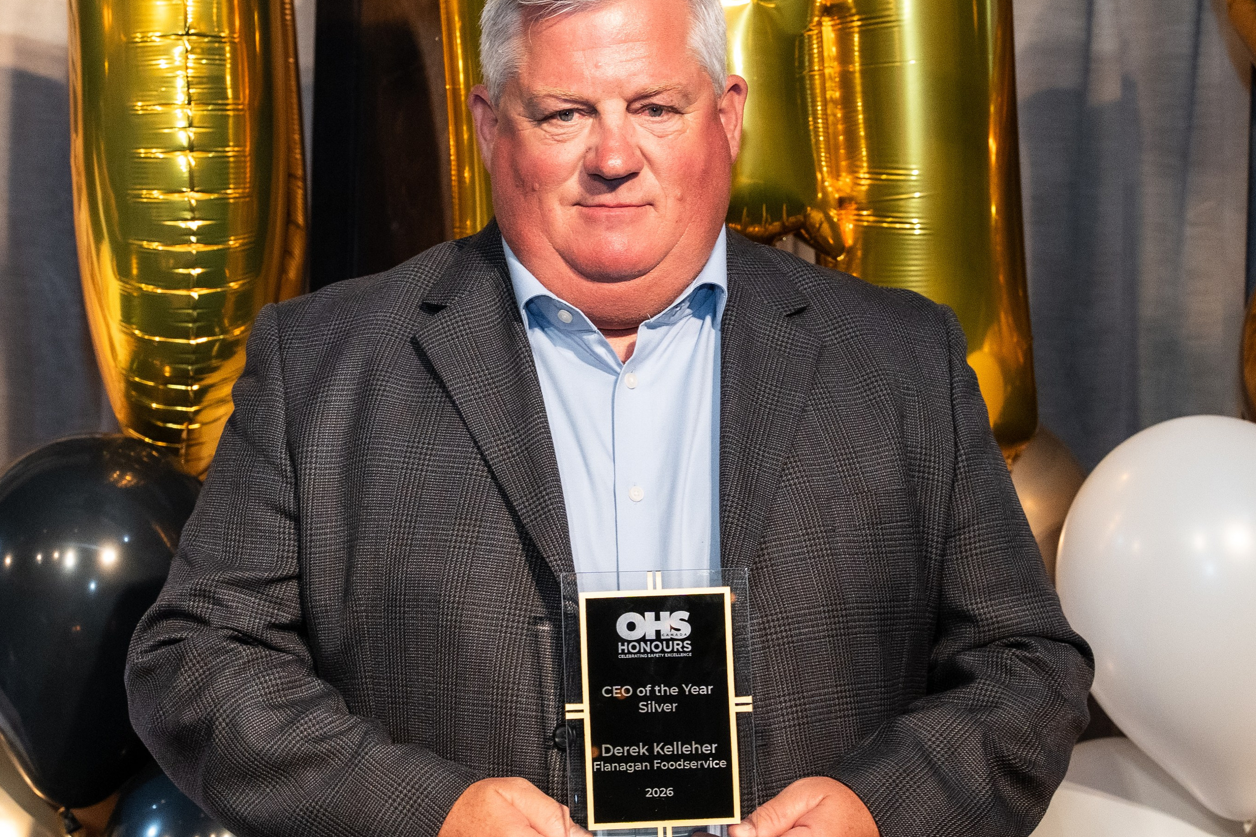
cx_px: 642
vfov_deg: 14.1
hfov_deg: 21.0
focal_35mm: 97
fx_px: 3384
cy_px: 519
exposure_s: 1/160
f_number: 4
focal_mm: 42.8
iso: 1250
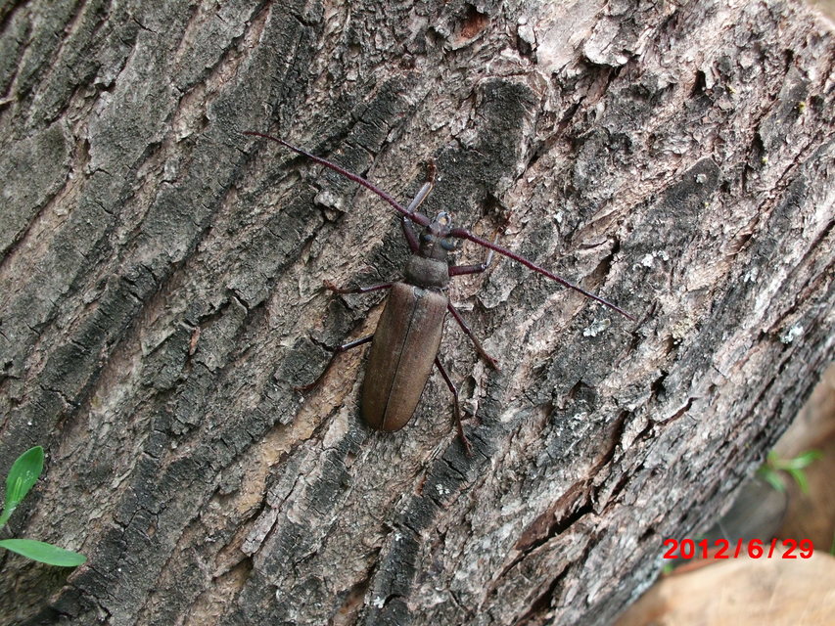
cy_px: 313
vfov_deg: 39.7
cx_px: 418
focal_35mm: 36
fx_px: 869
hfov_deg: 51.3
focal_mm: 6.3
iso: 100
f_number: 2.9
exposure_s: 1/200
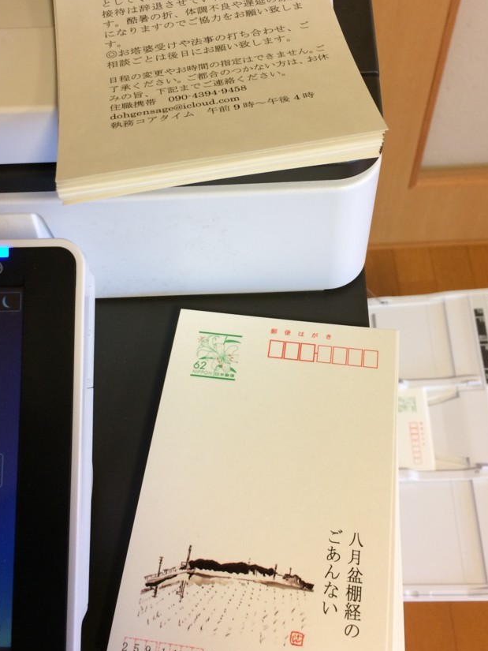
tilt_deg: -62.3
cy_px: 288
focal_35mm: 36
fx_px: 677
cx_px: 253
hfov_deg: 39.7
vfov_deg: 51.2
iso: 100
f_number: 2.2
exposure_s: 1/30
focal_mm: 4.15
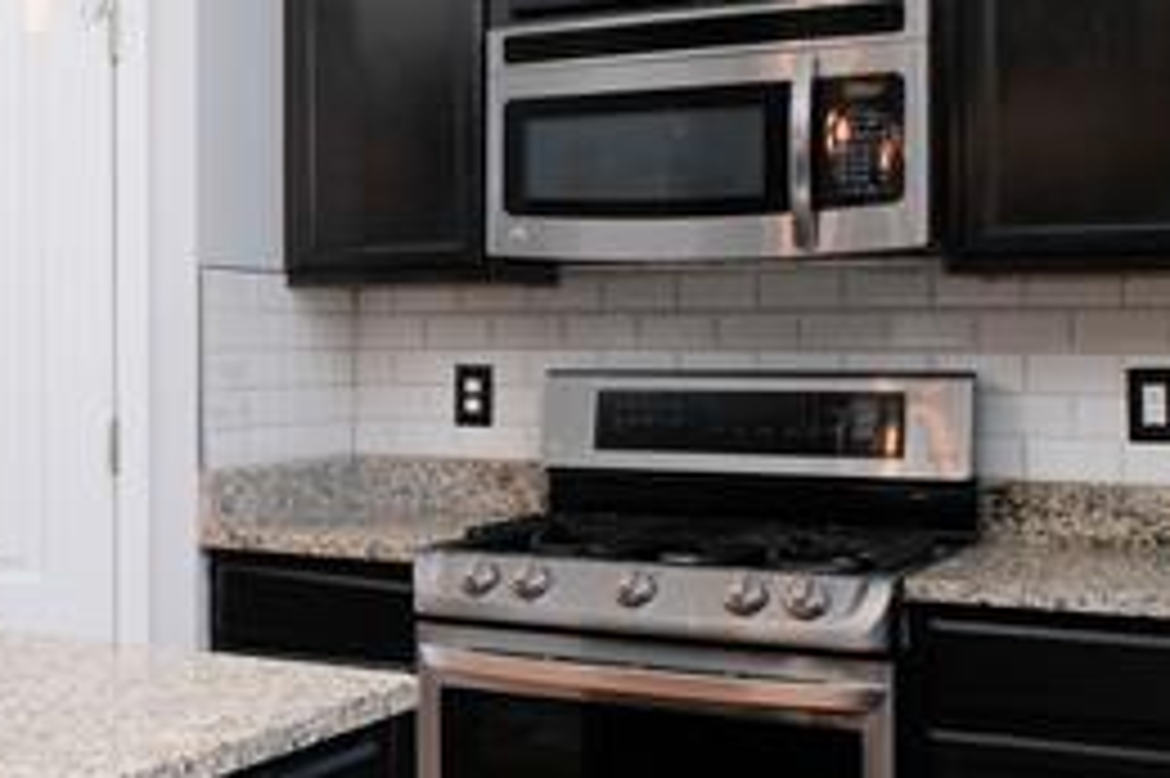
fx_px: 1916
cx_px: 76
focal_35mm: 59
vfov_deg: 22.9
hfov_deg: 32.0
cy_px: 306
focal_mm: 10
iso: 800
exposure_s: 1/250
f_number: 8
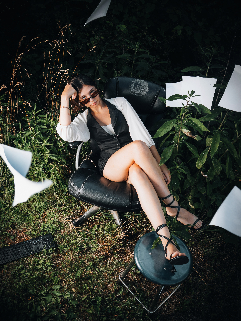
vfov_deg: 67.3
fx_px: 241
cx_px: 120
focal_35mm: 26
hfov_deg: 53.1
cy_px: 160
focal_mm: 12
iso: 100
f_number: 4.5
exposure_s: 1/160
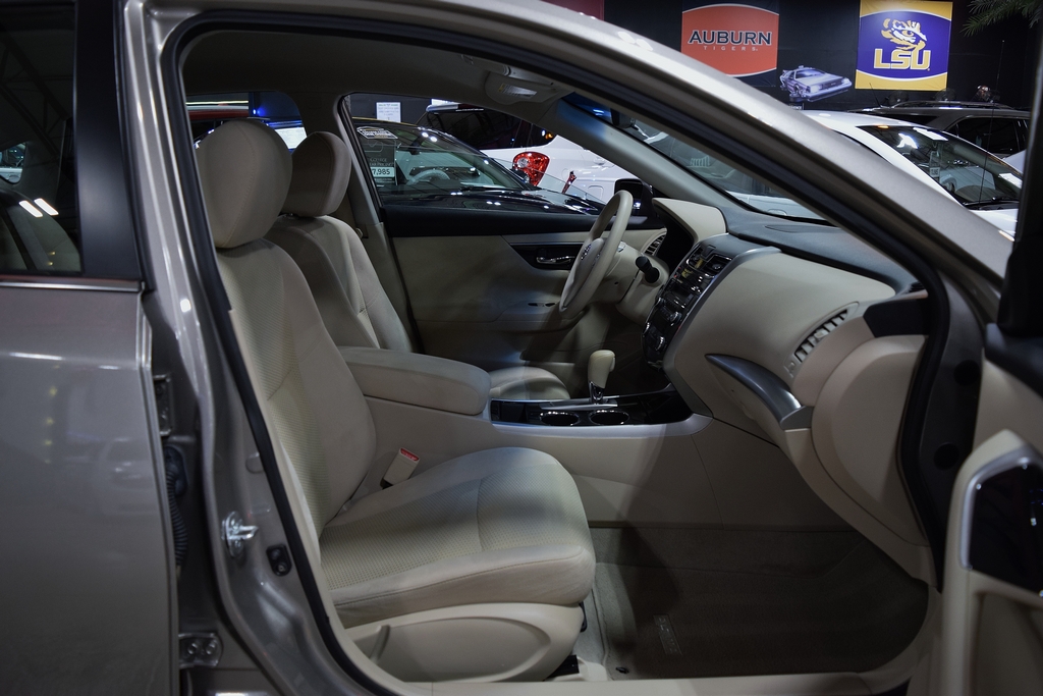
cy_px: 348
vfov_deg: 47.9
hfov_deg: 67.4
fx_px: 782
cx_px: 522
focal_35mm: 27
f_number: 3.5
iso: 900
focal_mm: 18
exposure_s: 1/60
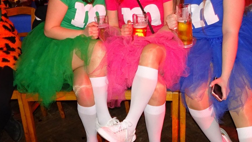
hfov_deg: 46.4
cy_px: 66
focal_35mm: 44
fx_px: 294
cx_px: 132
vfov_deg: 27.1
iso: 320
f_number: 3.5
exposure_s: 1/5
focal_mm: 4.1
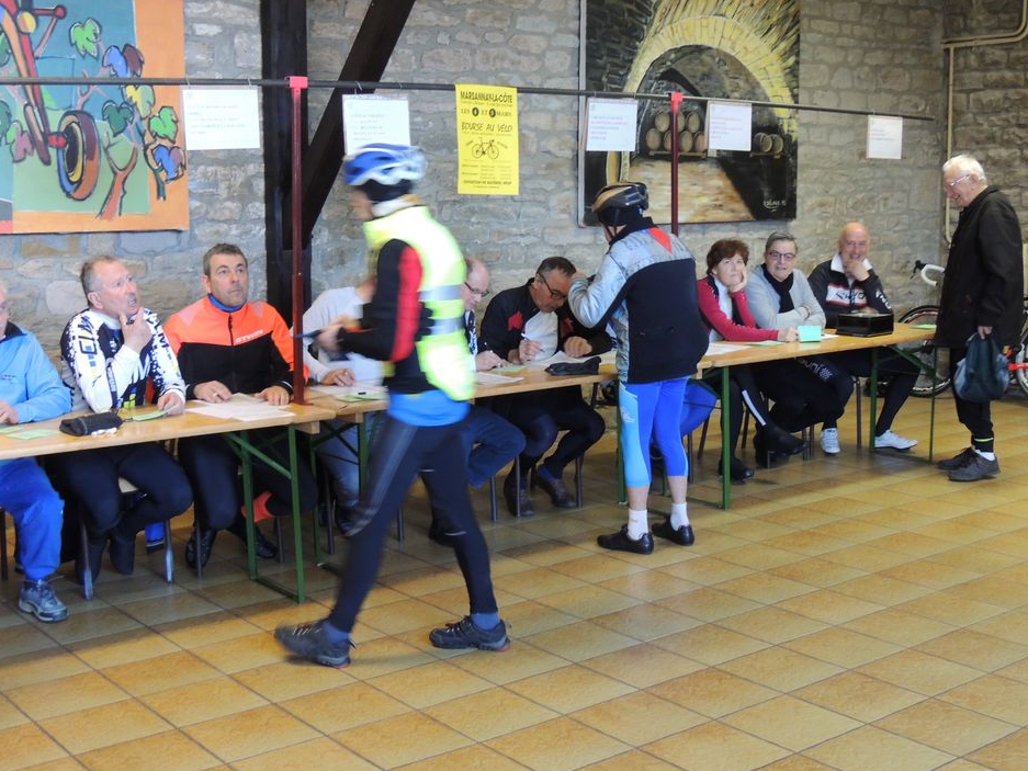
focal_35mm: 47
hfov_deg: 40.4
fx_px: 1396
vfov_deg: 30.9
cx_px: 513
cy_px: 378
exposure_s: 1/20
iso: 400
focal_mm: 7.6
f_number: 3.4
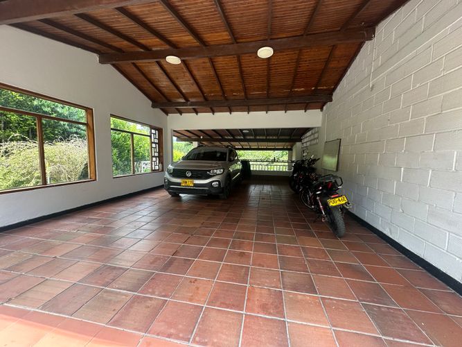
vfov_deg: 85.7
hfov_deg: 102.1
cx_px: 231
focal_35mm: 14
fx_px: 187
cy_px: 174
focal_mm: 2.22
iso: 40
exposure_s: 1/104
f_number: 2.2
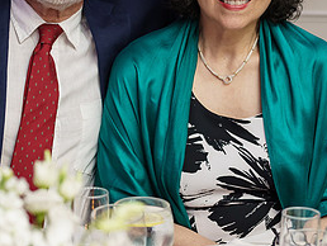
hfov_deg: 12.2
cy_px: 29
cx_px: 143
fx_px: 1532
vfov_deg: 9.1
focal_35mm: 162
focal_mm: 50
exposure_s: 1/250
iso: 1000
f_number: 2.5
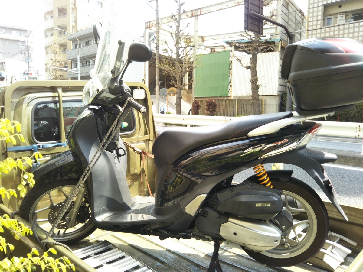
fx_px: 315
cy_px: 136
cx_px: 182
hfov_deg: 60.0
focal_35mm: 30
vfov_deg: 46.8
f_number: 2.2
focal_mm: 4
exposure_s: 1/185
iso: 36
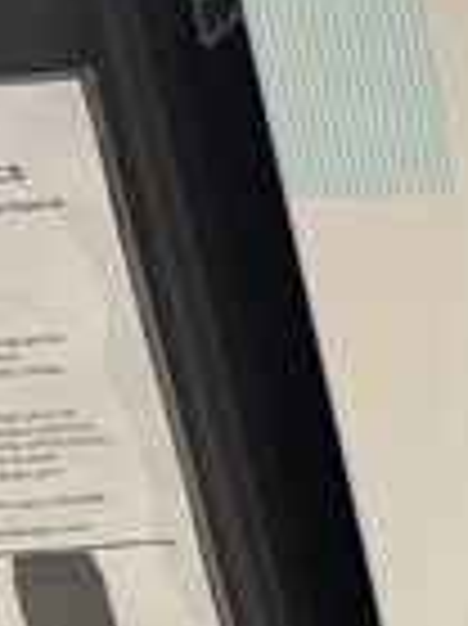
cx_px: 1238
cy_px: 590
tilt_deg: -26.5
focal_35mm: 150
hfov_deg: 8.7
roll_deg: +4.1
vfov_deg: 13.0
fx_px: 2708
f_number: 1.5
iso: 100
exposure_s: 1/65
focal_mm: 5.7
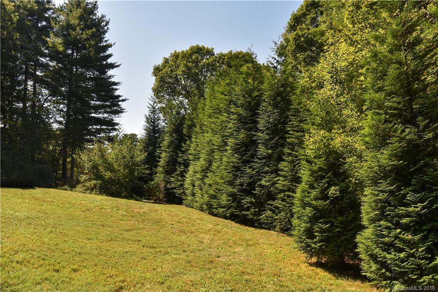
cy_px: 146
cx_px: 219
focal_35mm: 31
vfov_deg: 42.3
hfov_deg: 60.3
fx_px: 377
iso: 1000
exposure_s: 1/320
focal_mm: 31
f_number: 9
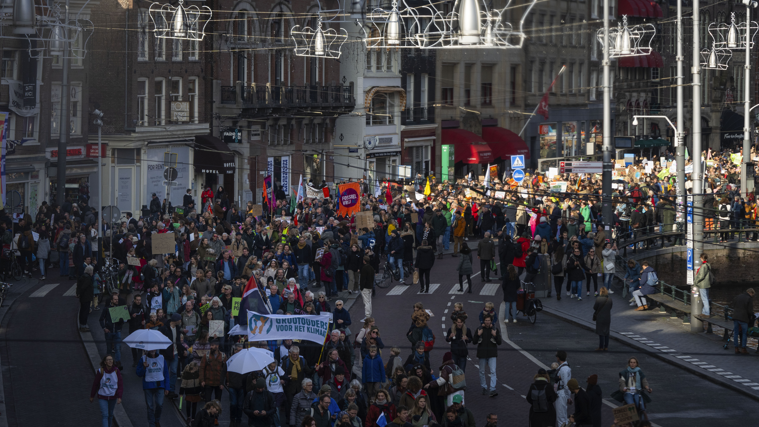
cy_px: 78
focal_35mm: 128
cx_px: 449
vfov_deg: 9.4
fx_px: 2576
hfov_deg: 16.7
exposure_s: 1/800
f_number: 6.3
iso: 100
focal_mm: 85
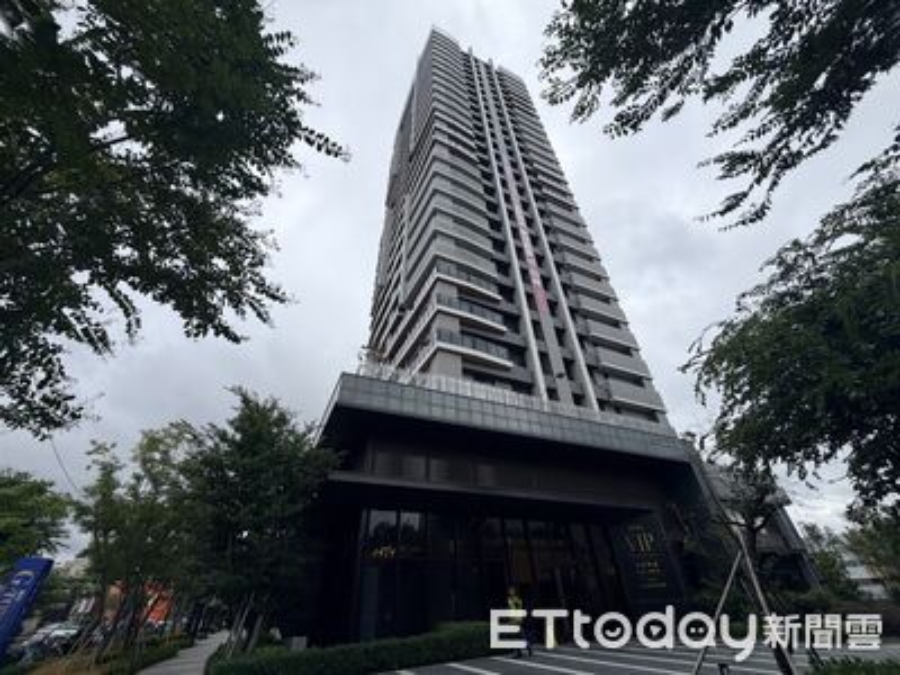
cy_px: 338
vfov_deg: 85.7
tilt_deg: +35.8
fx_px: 364
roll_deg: +2.2
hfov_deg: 102.1
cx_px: 450
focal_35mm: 14
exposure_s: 1/760
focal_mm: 2.22
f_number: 2.2
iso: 40
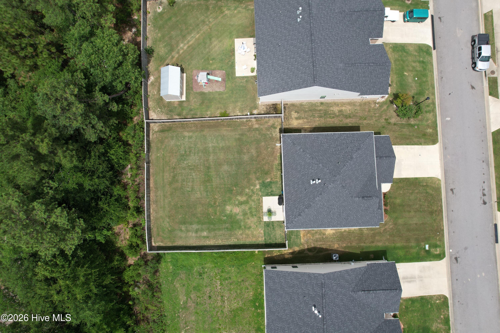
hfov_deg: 78.6
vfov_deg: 57.2
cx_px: 250
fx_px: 306
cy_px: 166
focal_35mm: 22
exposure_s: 1/1250
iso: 100
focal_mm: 8.38
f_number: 2.8
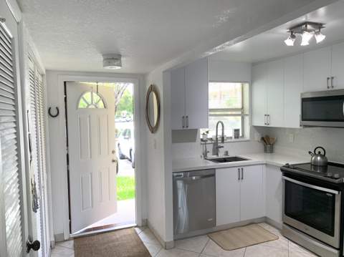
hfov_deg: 67.4
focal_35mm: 26
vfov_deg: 53.0
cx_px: 172
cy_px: 128
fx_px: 258
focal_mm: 4.25
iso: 64
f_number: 1.8
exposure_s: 1/120
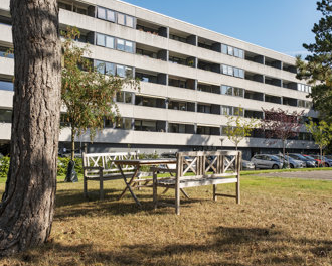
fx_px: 324
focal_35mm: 33
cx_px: 161
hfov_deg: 54.2
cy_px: 134
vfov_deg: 44.5
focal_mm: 19.2
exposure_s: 1/800
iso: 200
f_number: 6.4
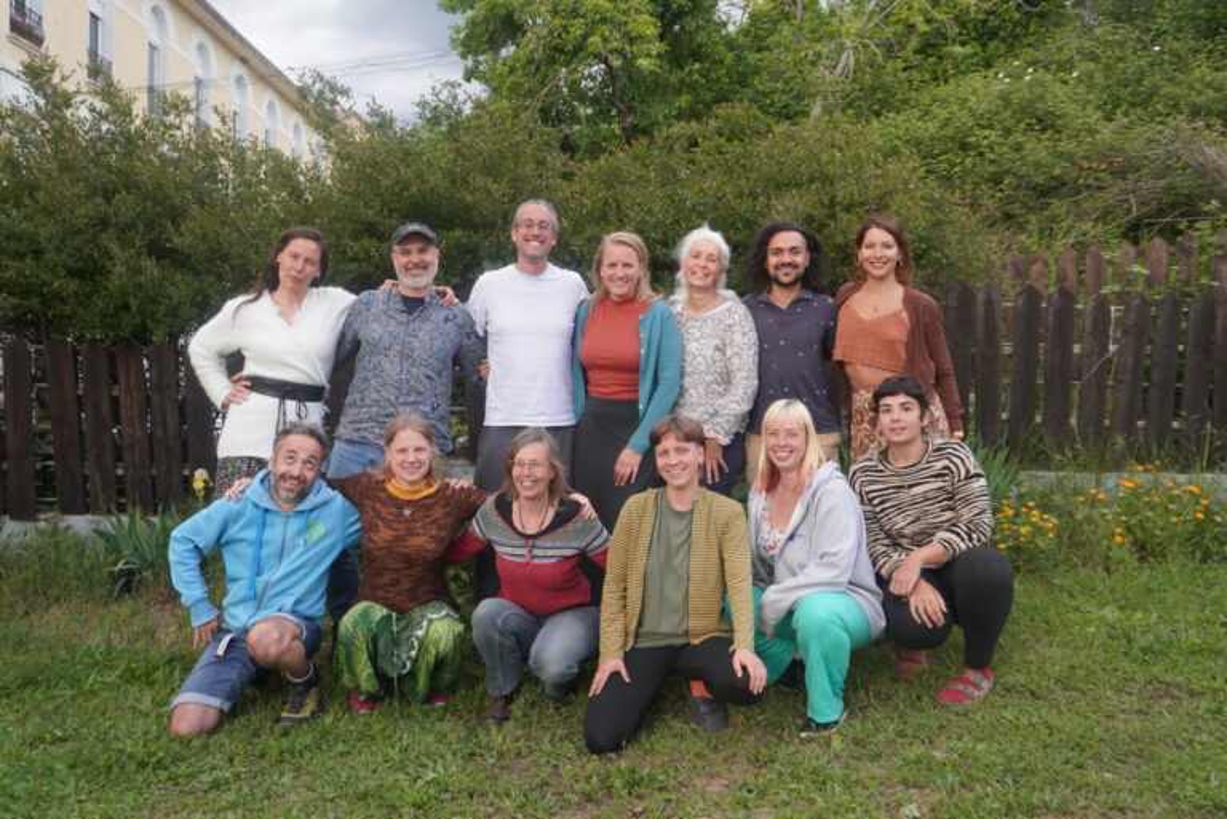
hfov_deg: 61.9
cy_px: 410
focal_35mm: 30
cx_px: 614
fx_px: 1023
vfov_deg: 43.7
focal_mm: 20
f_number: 4
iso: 100
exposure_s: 1/160
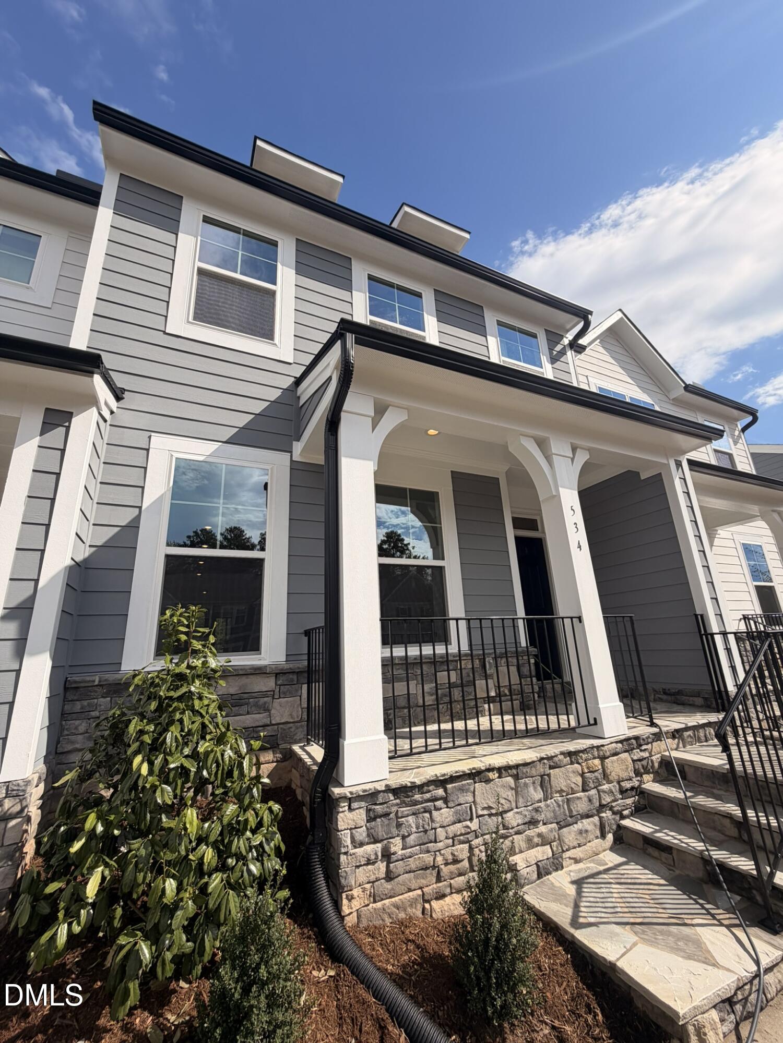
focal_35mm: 14
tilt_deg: +17.6
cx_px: 392
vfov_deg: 102.1
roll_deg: +3.2
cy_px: 522
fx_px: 422
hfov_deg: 85.7
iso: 20
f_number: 2.2
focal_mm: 2.22
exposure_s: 1/888
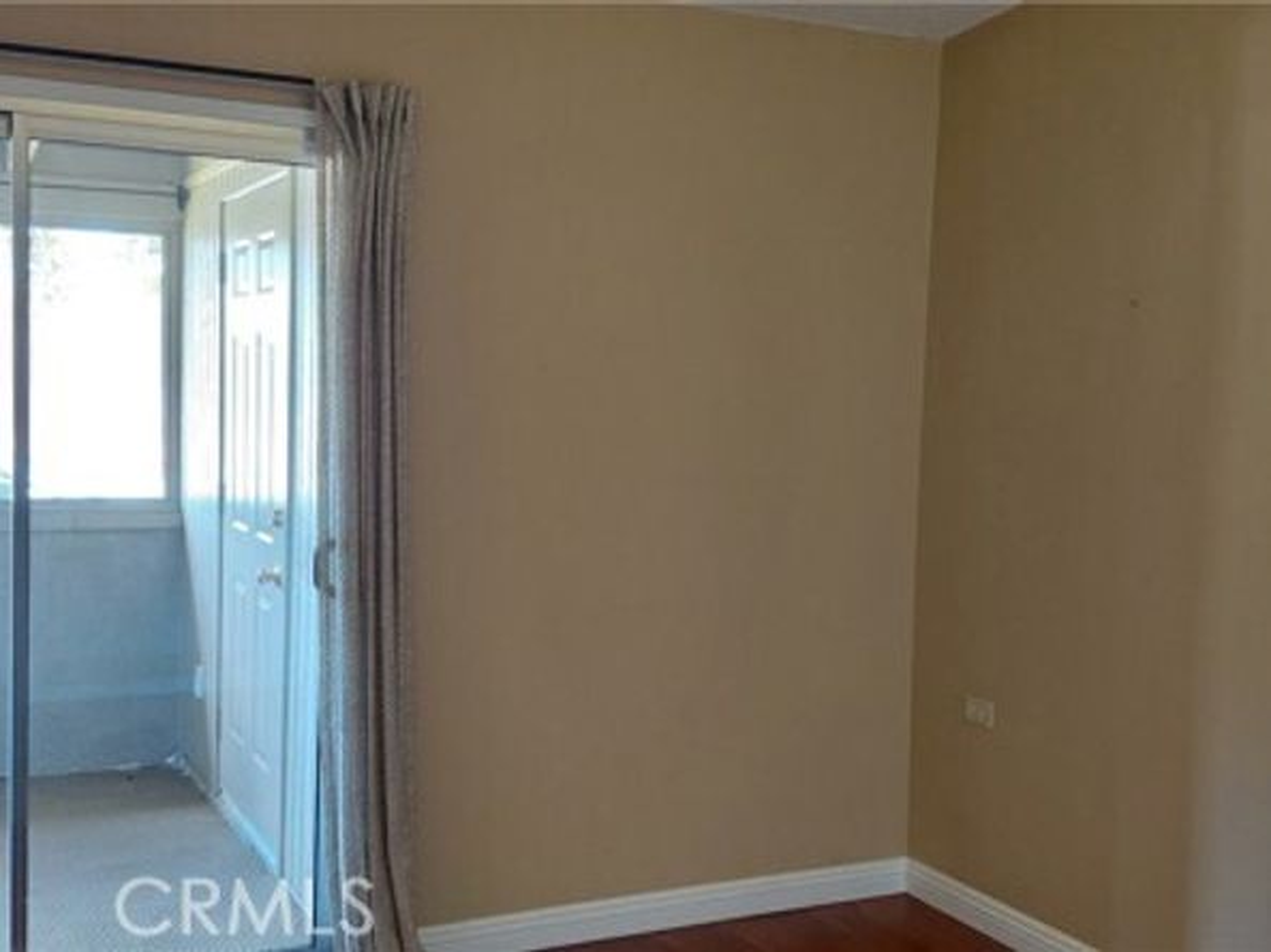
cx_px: 636
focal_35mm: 25
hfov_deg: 69.4
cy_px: 476
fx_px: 918
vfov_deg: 54.8
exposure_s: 1/40
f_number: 1.8
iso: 320
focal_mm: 4.69
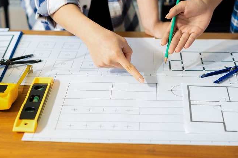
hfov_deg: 26.3
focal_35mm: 77
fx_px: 509
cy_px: 58
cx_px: 140
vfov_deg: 17.7
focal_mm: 50
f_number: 2.8
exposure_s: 1/160
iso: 400
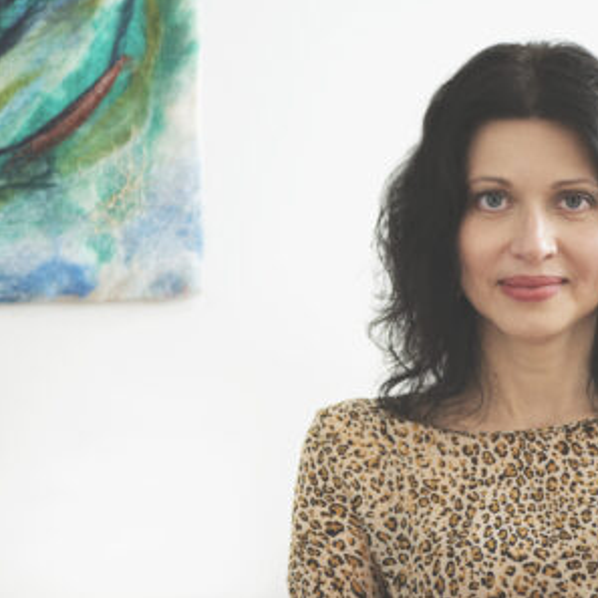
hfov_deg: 12.9
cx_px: 419
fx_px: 2639
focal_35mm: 135
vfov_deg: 12.9
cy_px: 298
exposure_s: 1/200
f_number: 3
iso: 1000
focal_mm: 105
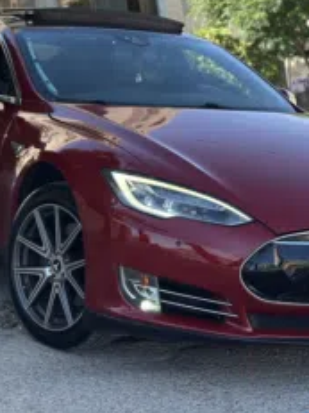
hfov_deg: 17.7
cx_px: 121
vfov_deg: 23.3
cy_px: 91
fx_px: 989
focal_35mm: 83
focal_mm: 6.86
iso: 80
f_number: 1.78
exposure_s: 1/1395
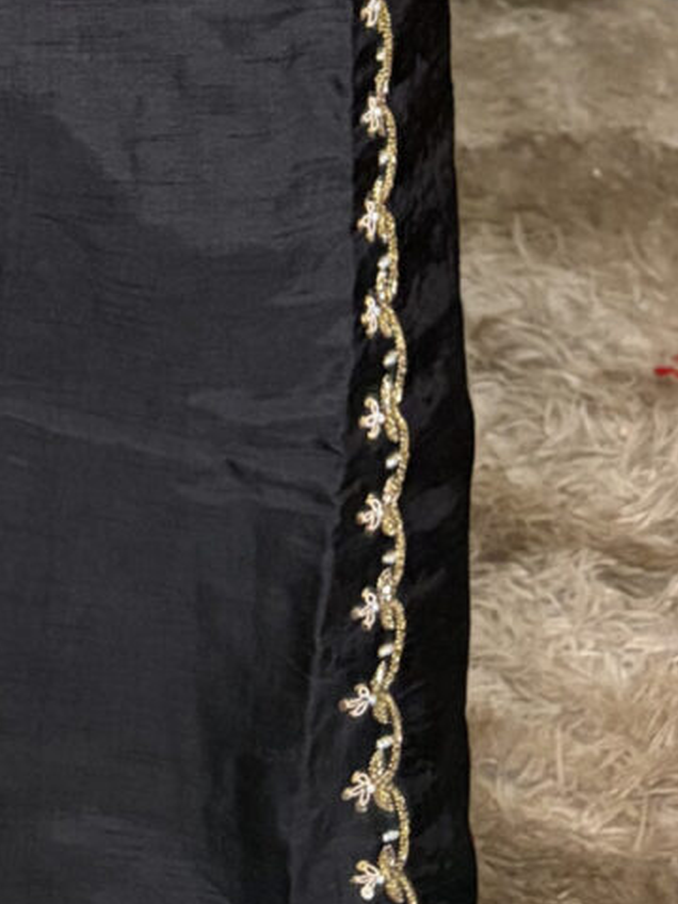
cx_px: -60
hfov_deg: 13.1
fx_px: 2899
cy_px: -670
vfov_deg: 15.5
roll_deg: -2.0
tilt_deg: -19.4
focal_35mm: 111
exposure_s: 1/50
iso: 320
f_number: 1.6
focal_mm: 5.96
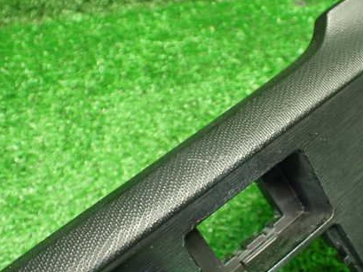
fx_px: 462
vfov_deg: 32.8
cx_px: 234
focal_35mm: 44
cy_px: 155
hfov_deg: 42.5
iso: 800
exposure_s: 1/60
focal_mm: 5.4
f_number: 2.3
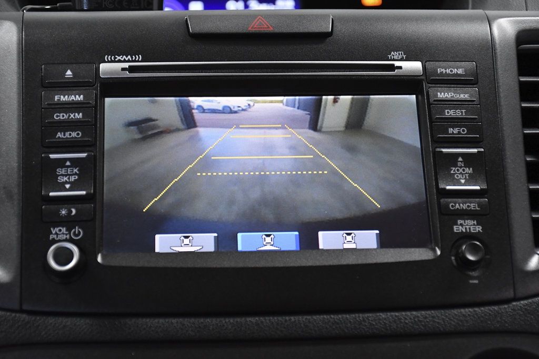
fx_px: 1168
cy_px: 180
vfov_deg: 17.5
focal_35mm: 78
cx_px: 270
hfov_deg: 26.0
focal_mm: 52
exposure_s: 1/250
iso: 2500
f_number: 4.8
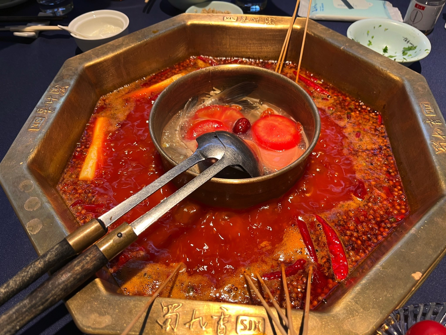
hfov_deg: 67.3
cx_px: 223
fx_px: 335
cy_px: 168
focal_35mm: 26
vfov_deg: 53.1
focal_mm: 5.1
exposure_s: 1/50
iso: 80
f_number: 1.6
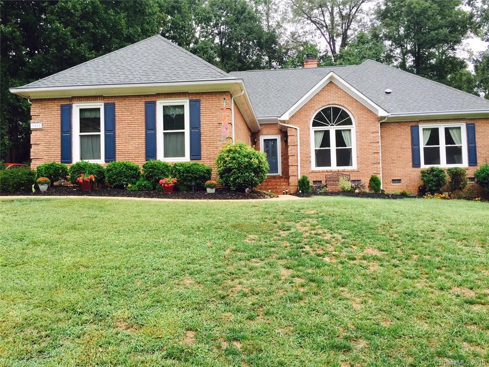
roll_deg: -0.6
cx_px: 244
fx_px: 410
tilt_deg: +2.1
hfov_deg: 61.7
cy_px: 184
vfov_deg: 48.2
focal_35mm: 29
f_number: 2.2
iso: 32
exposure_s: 1/286
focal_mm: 4.15
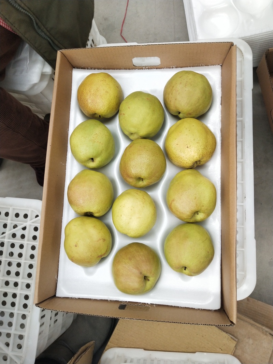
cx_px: 136
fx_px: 316
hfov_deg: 46.8
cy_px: 182
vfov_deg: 60.0
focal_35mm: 30
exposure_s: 1/100
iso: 84
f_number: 1.8
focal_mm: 3.95
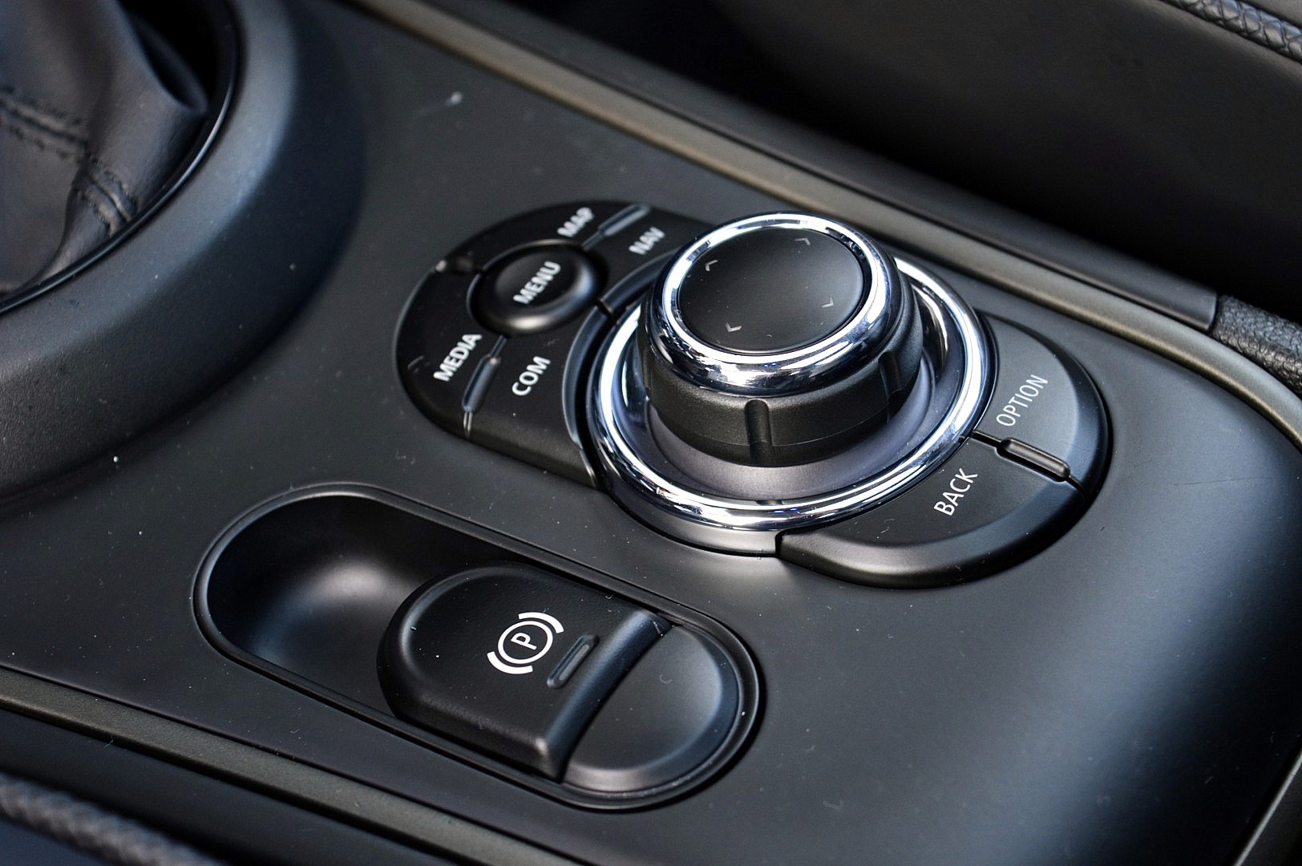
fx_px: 2981
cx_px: 651
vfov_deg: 16.5
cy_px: 433
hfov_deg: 24.6
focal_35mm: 82
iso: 800
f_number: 5.6
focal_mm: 55
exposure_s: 1/30
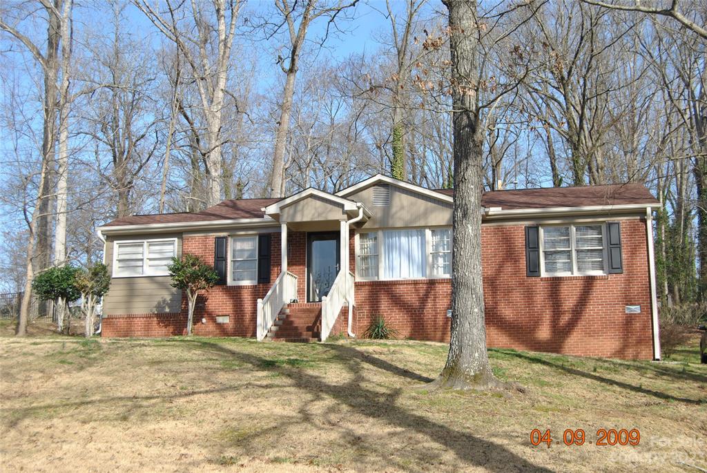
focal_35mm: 45
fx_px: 885
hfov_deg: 43.6
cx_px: 354
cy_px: 236
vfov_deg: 29.9
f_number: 7.1
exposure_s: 1/200
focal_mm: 30
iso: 100
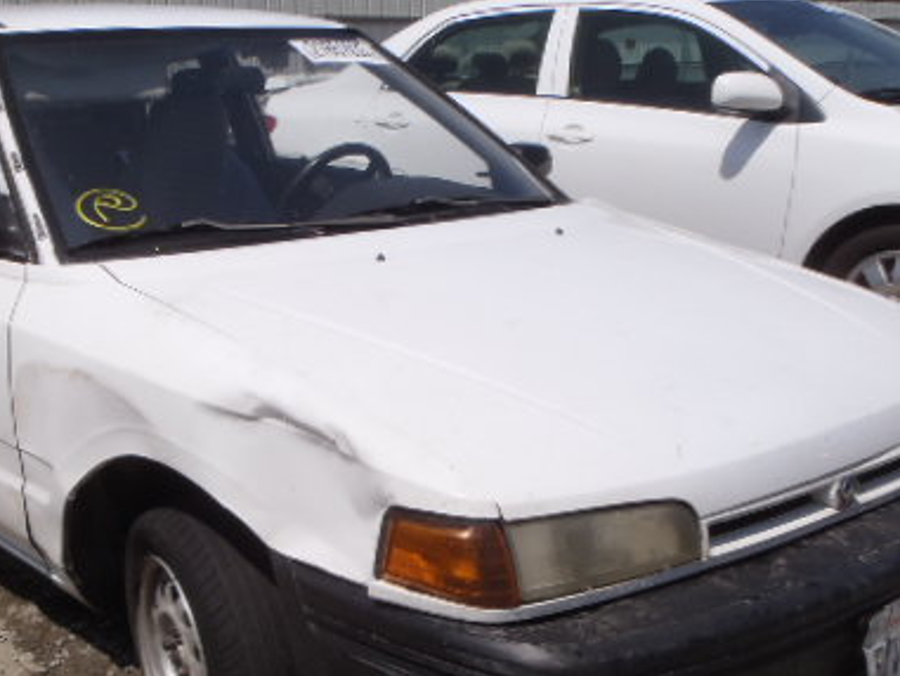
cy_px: 473
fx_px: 1222
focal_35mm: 47
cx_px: 333
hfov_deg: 40.1
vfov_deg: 30.6
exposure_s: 1/640
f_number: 5.6
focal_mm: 5
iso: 80
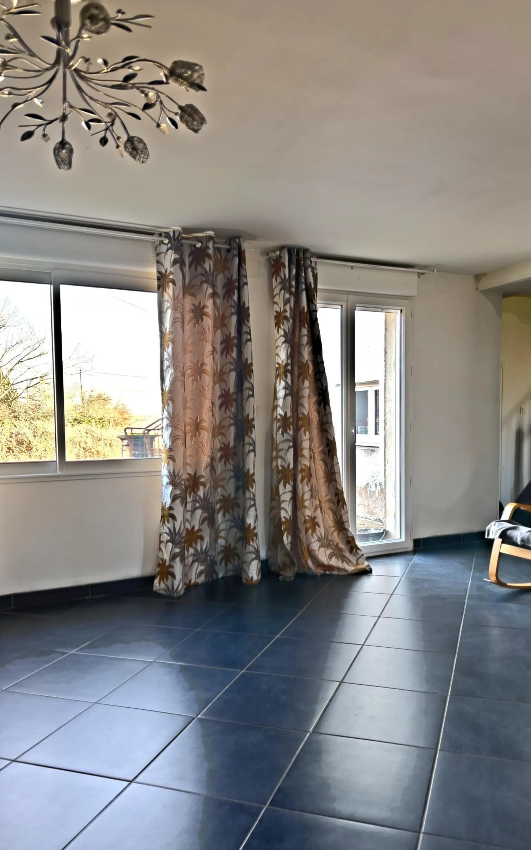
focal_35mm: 27
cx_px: 304
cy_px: 450
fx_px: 625
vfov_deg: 68.3
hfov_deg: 45.9
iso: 125
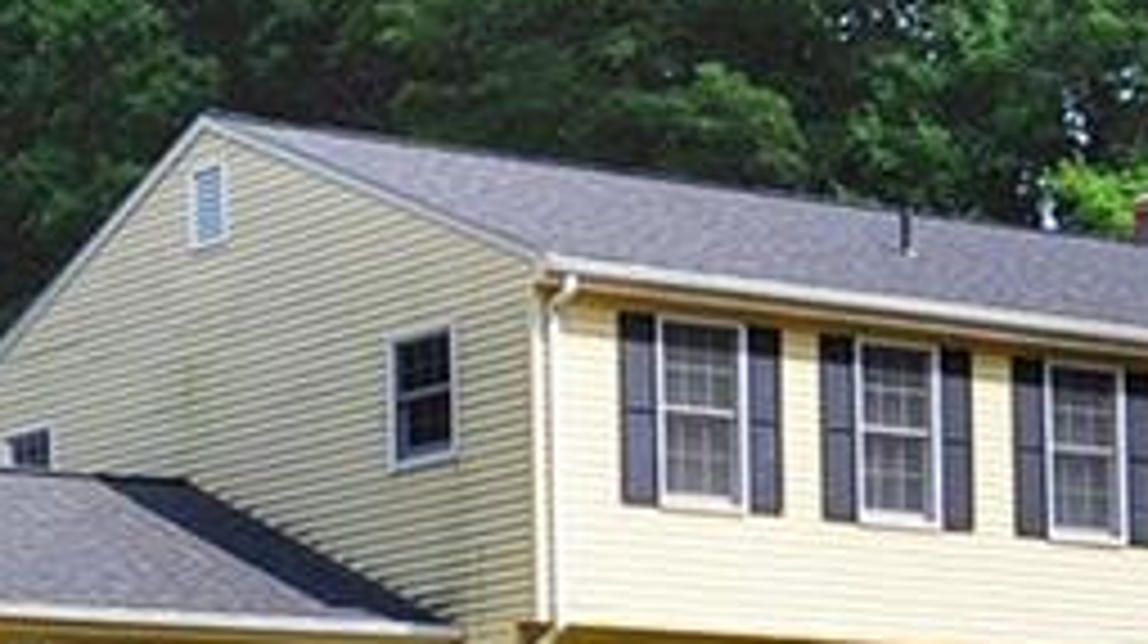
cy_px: 779
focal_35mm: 126
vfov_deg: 9.5
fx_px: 3833
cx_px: 414
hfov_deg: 17.0
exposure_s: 1/500
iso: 400
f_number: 8
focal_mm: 20
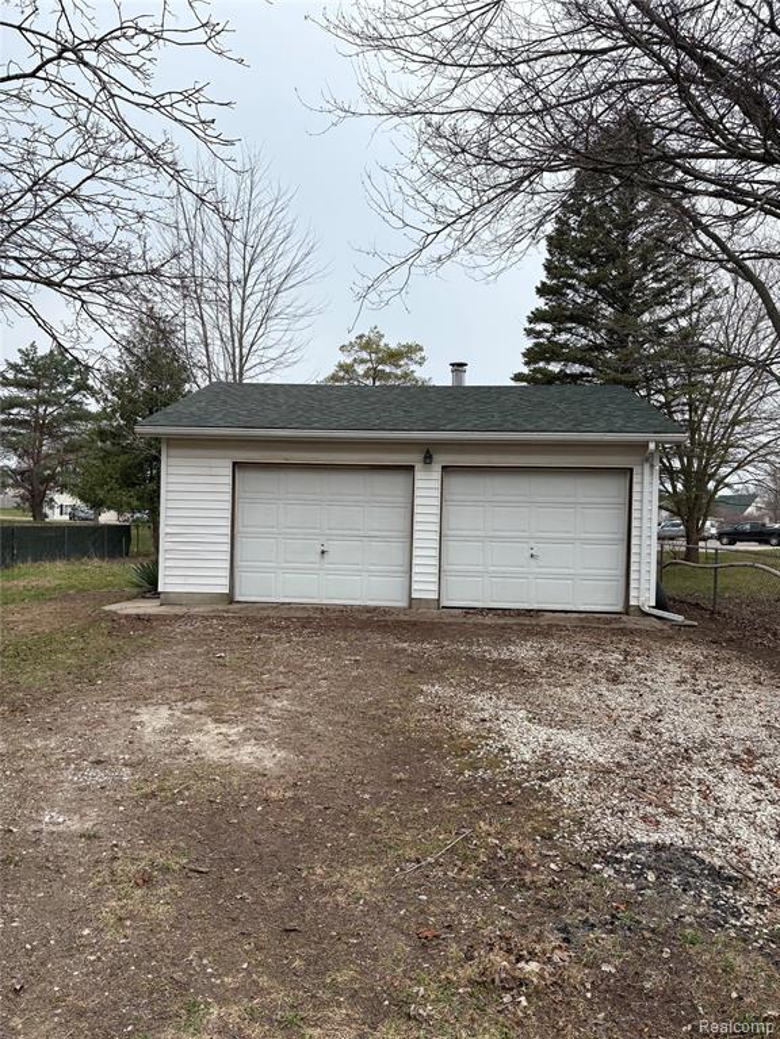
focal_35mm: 26
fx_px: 781
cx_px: 390
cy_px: 520
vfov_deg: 67.3
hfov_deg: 53.1
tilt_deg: -0.3
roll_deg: -2.2
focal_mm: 5.96
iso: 50
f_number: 1.6
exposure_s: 1/1393
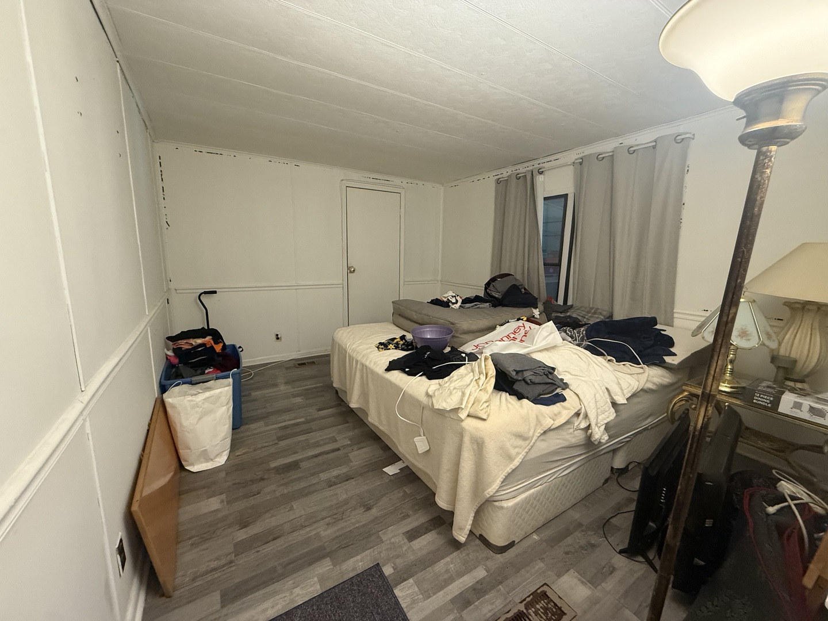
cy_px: 310
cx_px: 414
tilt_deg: -9.2
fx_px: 335
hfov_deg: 102.1
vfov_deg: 85.7
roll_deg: -0.9
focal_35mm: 14
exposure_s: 1/60
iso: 400
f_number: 2.2
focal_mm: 2.22
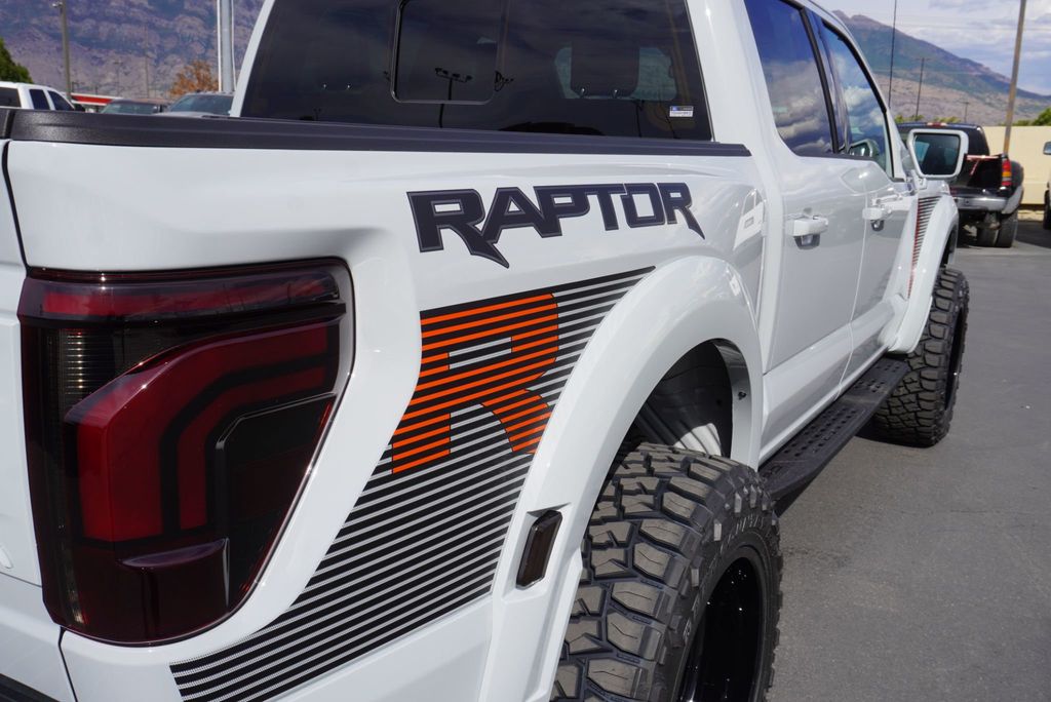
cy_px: 351
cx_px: 526
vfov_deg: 41.8
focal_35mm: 32
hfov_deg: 59.5
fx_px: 920
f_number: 10
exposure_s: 1/200
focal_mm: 21
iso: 100
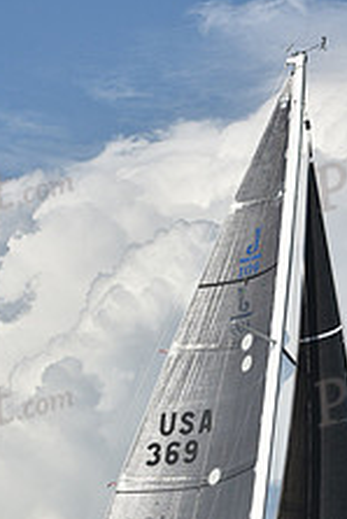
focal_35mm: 182
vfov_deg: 11.2
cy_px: 521
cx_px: 194
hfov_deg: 7.6
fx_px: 2627
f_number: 10
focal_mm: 70
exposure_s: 1/1250
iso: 250
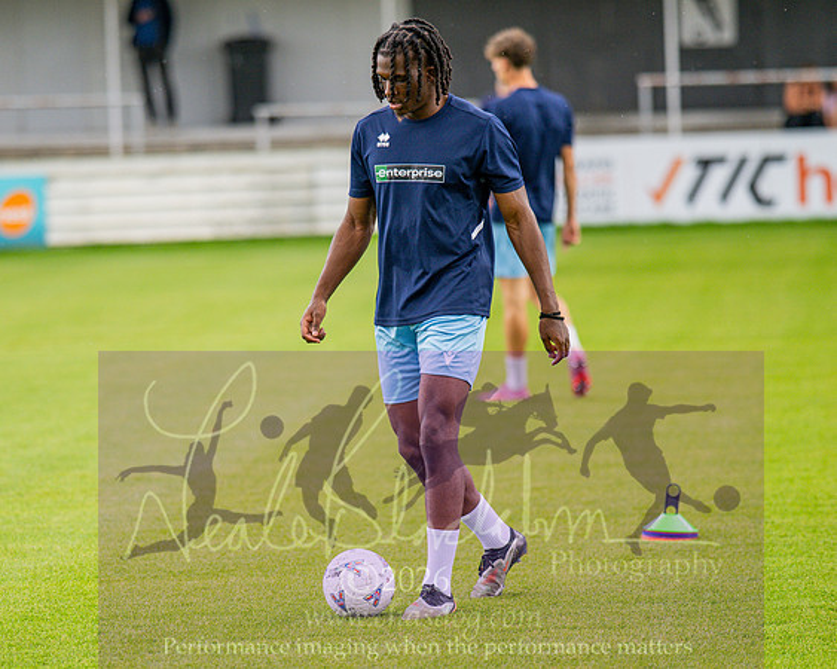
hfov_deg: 8.5
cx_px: 365
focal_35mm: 228
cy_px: 334
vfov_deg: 6.8
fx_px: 5636
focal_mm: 135
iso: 400
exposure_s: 1/1600
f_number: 1.8
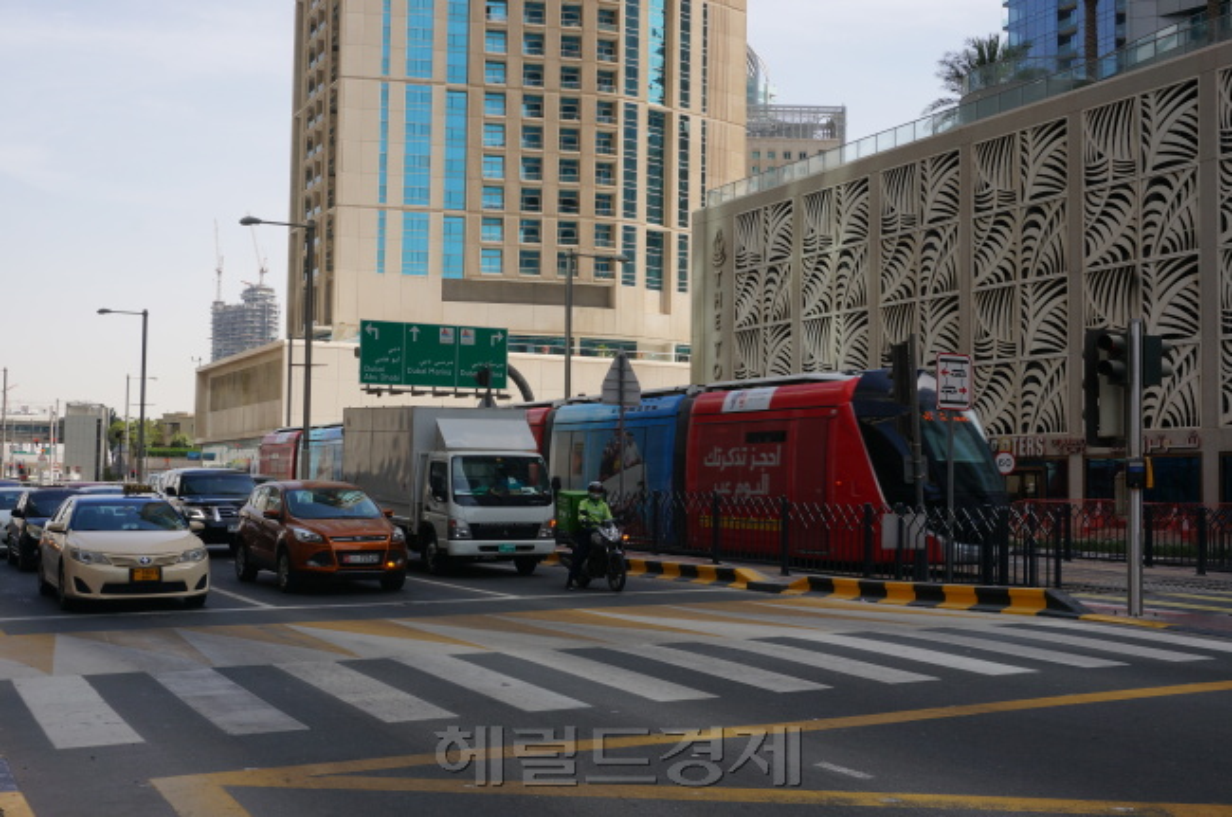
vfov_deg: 31.8
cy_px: 408
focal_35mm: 42
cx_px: 616
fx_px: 1435
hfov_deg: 46.5
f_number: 13
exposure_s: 1/100
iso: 100
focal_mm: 28
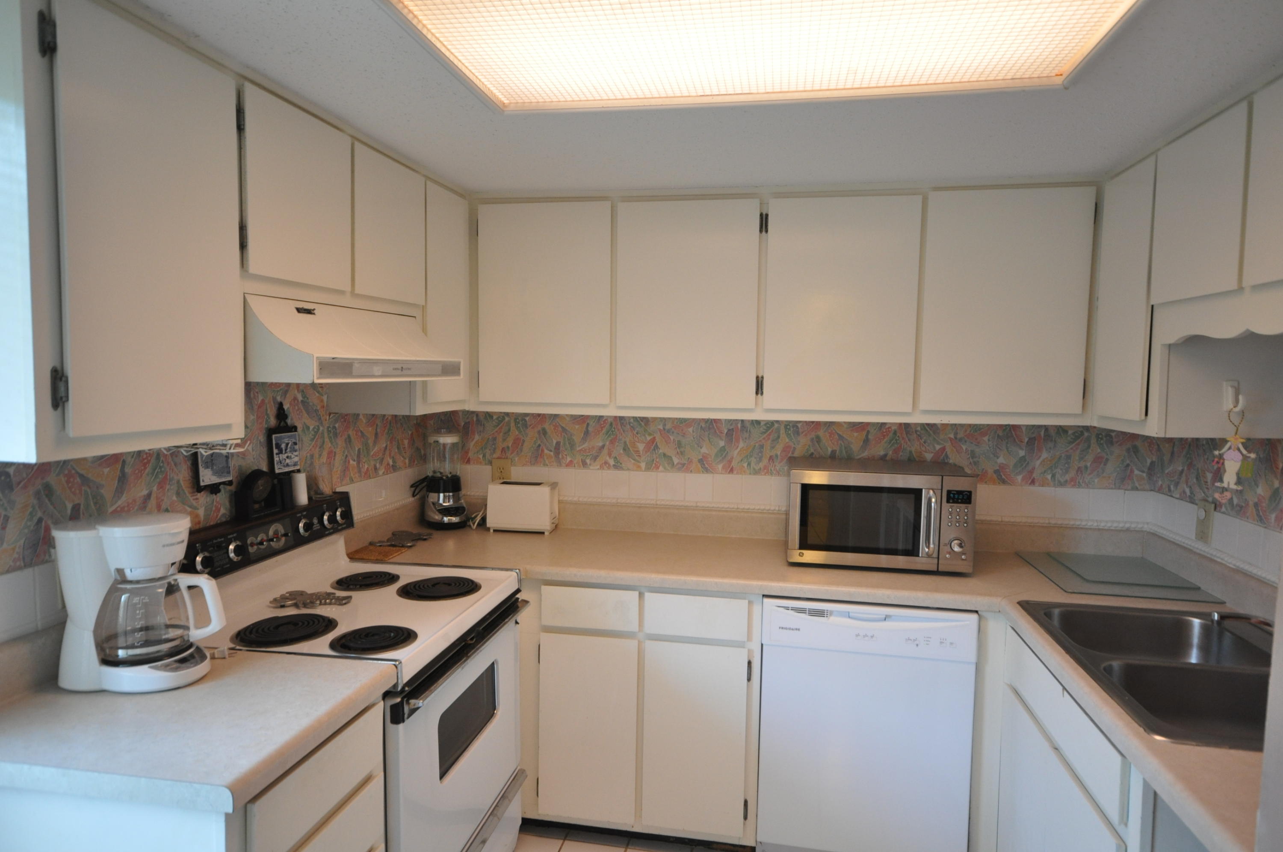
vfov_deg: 59.4
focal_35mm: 21
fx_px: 747
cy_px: 426
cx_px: 642
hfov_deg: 81.3
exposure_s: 1/50
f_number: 4.8
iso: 800
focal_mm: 14
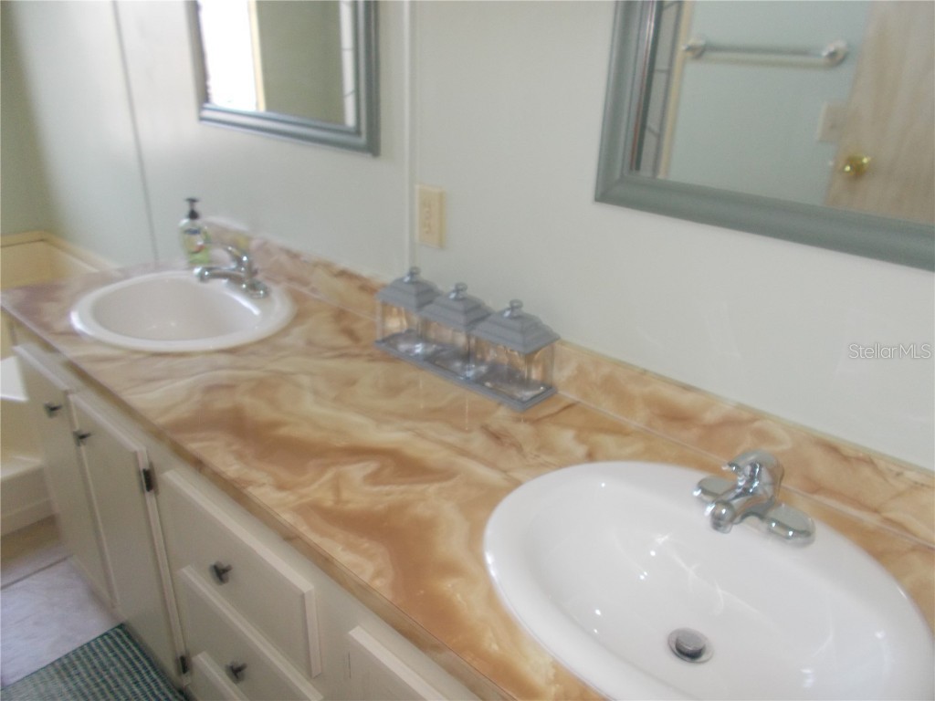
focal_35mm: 26
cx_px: 468
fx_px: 702
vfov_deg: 53.1
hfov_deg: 67.3
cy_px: 350
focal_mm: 4.6
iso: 200
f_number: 3.2
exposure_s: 1/25
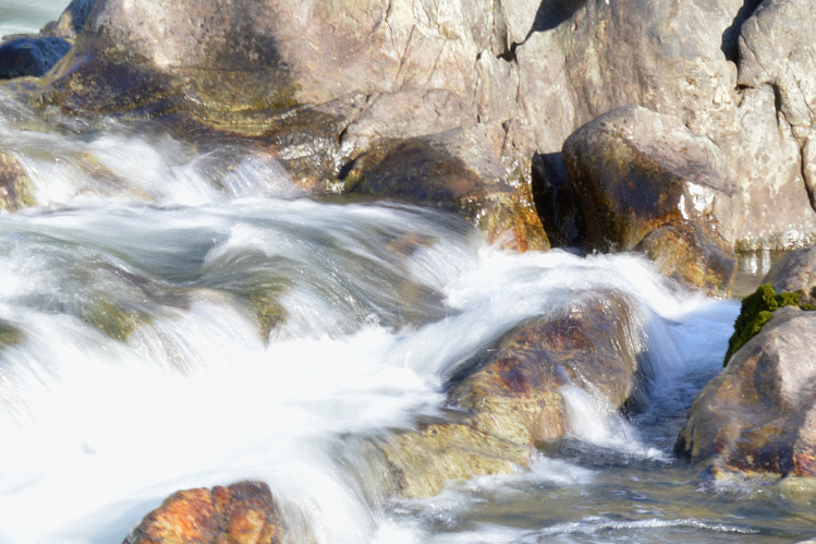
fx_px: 3990
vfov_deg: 7.8
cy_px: 401
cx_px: 195
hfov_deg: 11.6
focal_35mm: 176
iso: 100
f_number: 20
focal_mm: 55
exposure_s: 1/8
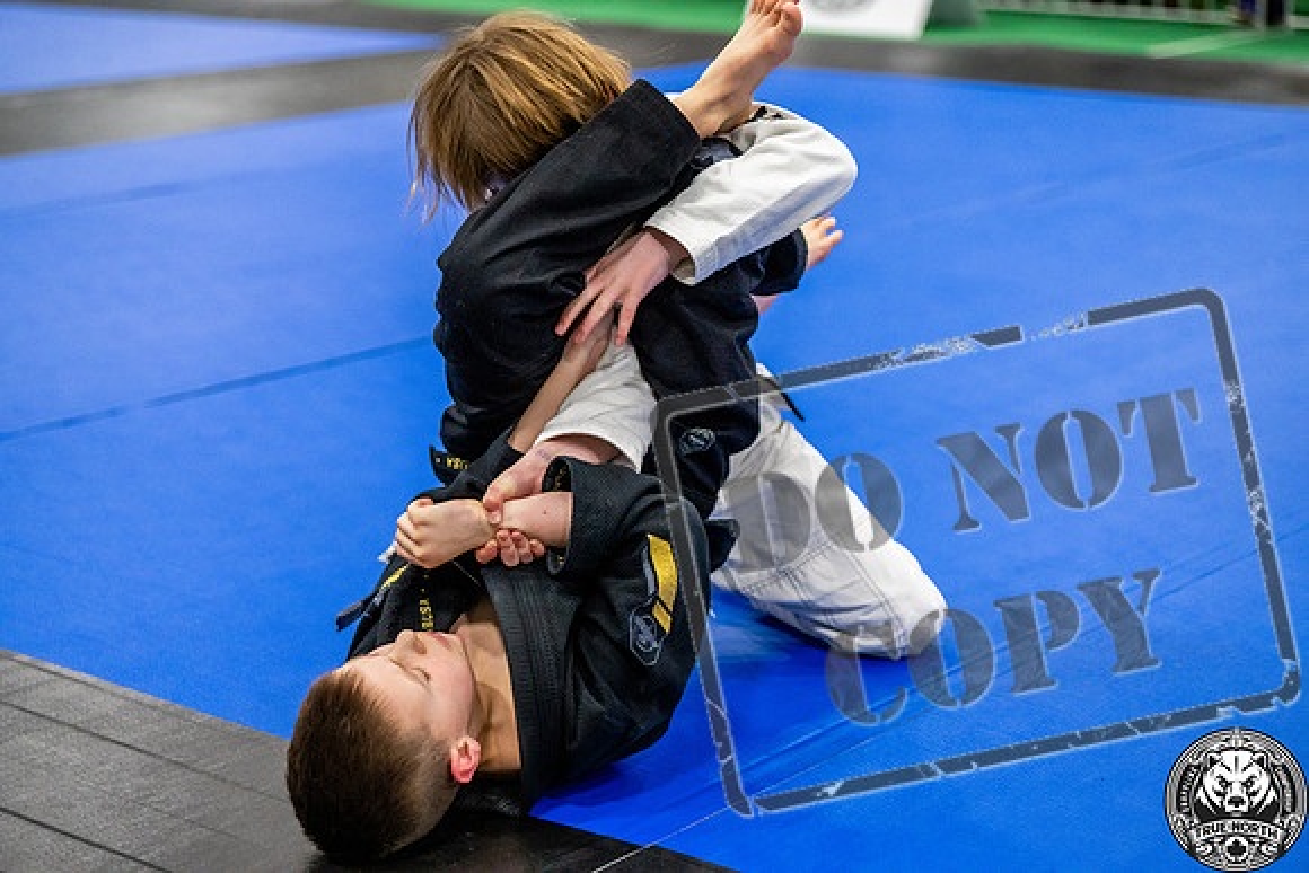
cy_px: 436
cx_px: 654
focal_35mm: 70
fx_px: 2546
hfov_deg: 28.8
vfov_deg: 19.5
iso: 5000
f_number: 2.8
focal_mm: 70
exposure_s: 1/500
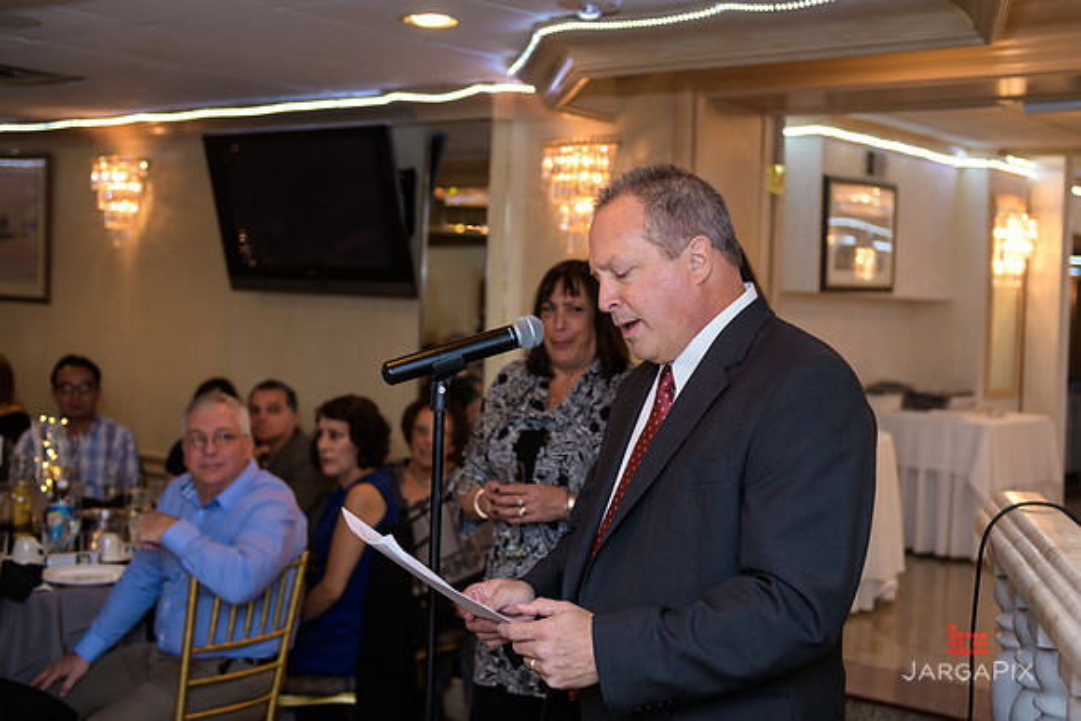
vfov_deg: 27.3
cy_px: 316
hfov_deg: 40.0
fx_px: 1483
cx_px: 597
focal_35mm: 49
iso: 800
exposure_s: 1/125
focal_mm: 44
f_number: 3.2
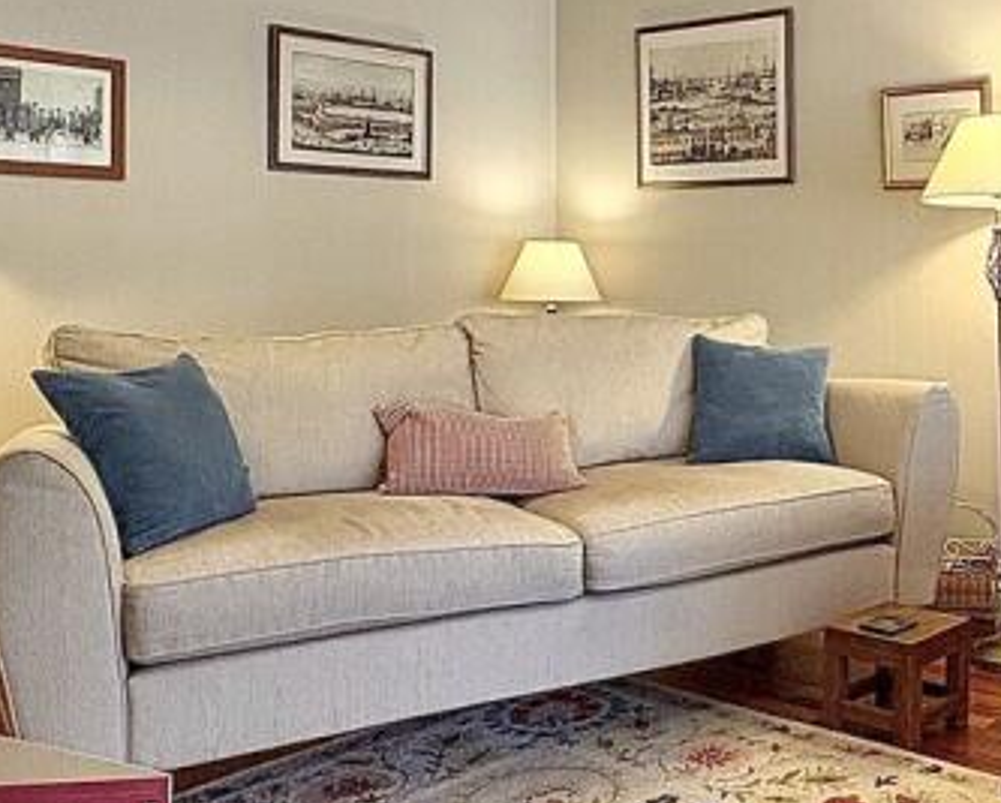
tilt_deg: +0.0
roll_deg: -0.5
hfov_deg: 39.7
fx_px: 1245
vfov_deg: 35.4
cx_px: 947
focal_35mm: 42
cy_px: 271
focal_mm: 2.22
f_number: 2.2
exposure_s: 1/100
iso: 200
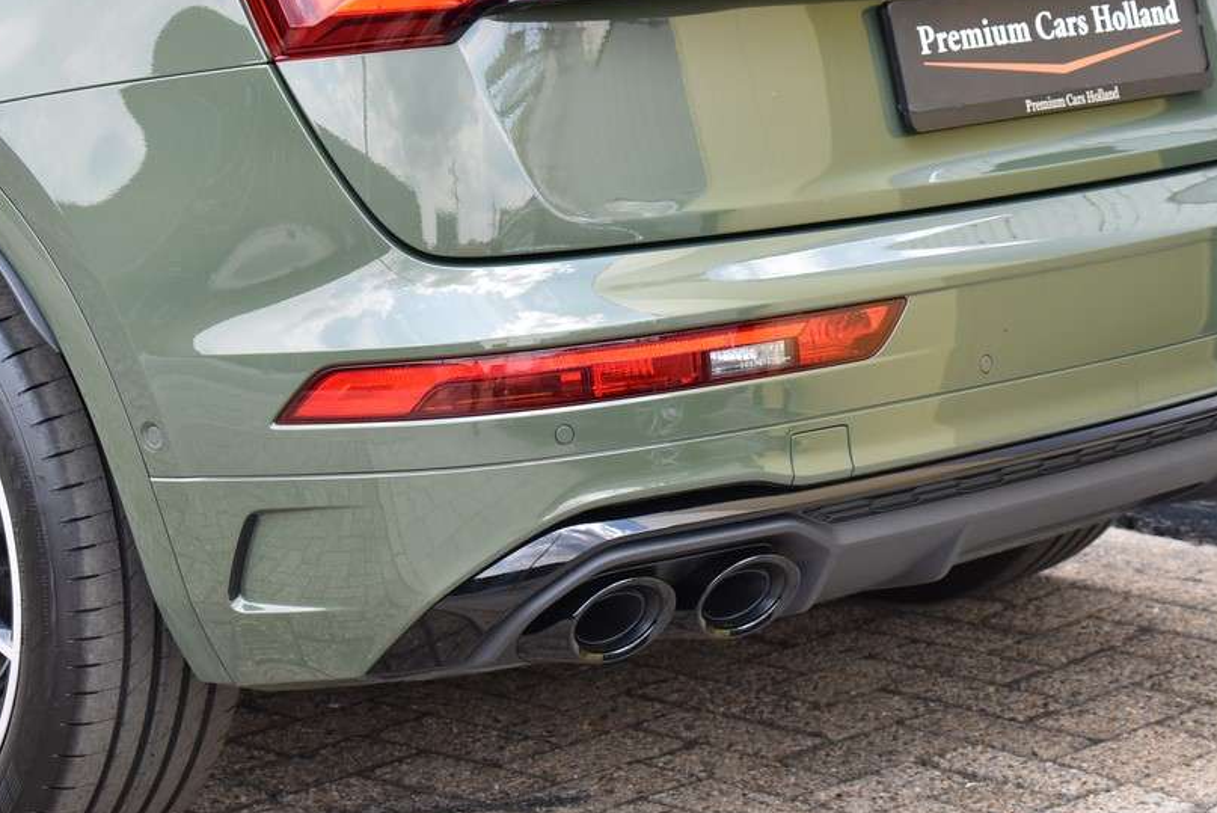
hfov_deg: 19.5
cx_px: 700
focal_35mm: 105
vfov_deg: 13.1
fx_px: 3539
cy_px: 329
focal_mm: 55
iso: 400
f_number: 7.1
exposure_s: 1/200
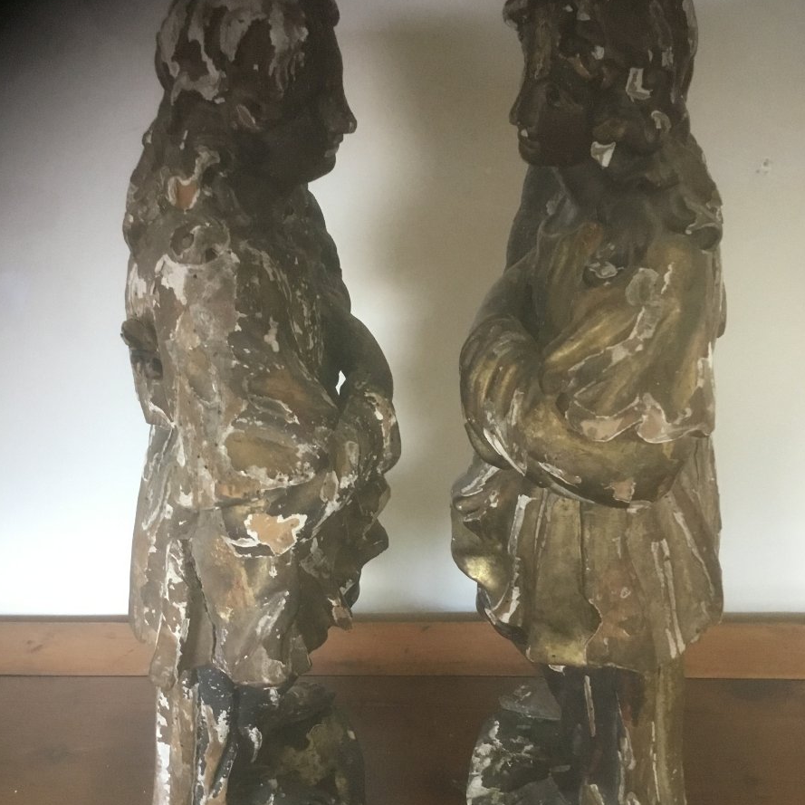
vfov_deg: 44.8
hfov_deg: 44.9
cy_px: 459
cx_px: 402
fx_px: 973
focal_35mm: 37
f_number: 2.4
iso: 200
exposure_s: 1/20
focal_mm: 3.3
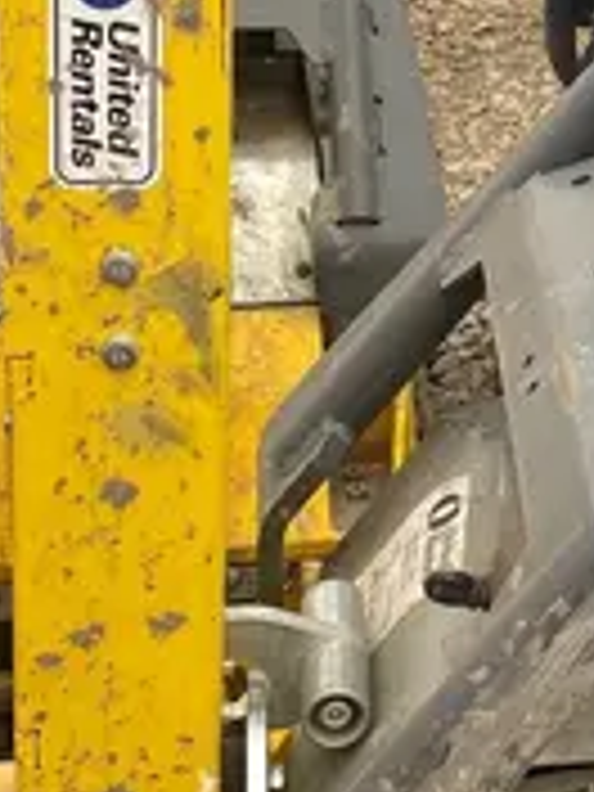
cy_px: 74
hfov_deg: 12.9
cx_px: 927
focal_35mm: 108
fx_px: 2471
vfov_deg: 17.9
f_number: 1.8
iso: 32
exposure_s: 1/217
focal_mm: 4.25
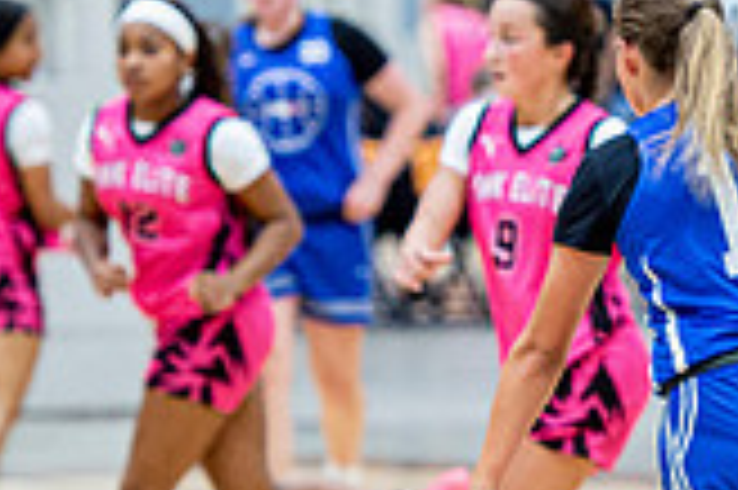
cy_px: 243
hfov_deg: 4.3
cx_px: 616
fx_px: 9789
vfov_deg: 2.9
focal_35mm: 478
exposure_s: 1/400
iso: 2000
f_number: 2.8
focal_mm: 135
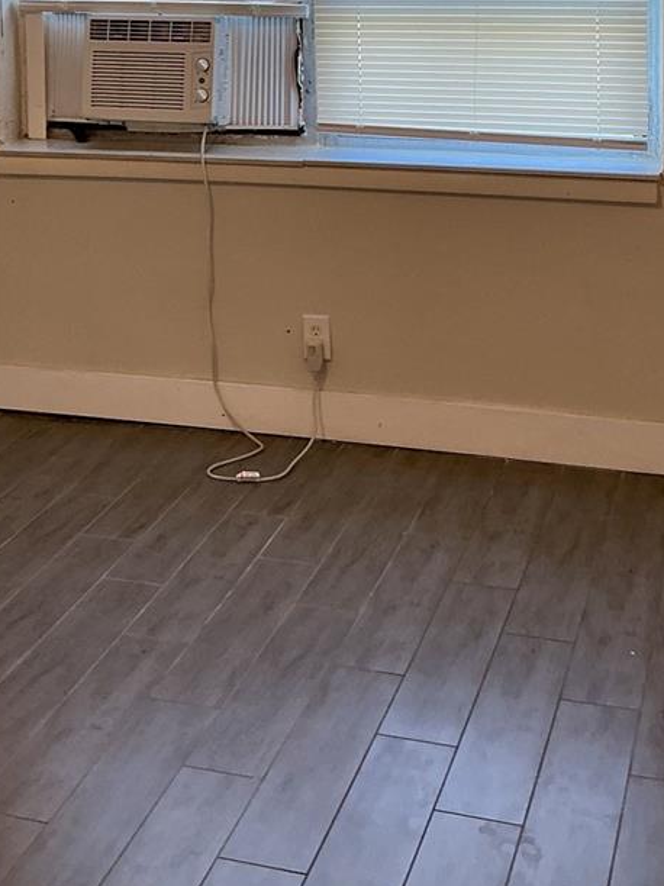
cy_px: 33
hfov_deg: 25.7
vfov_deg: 31.6
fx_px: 1458
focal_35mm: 57
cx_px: 333
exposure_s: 1/60
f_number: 1.8
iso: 40
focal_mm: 3
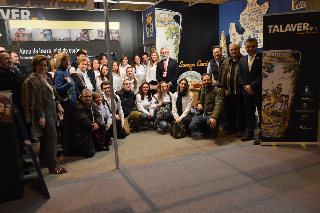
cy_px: 106
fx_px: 240
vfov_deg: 47.8
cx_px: 160
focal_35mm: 27
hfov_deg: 67.4
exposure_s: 1/60
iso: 400
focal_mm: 18
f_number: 4
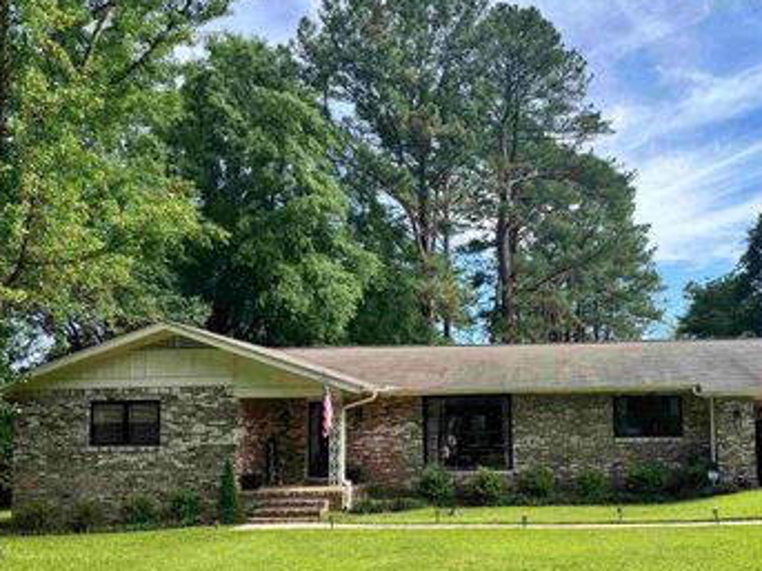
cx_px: 522
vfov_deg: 40.3
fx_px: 770
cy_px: 372
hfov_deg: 51.4
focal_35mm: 35
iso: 80
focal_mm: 6.76
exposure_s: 1/1311
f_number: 1.78
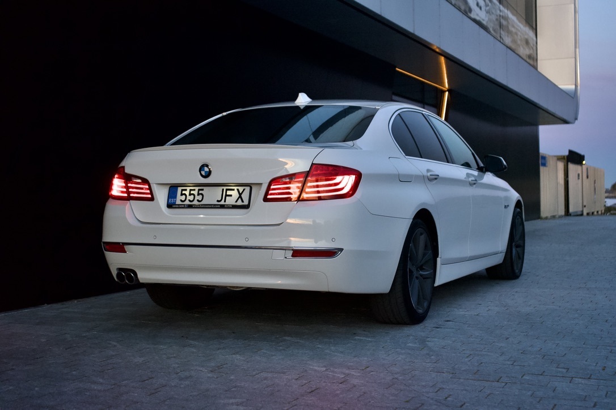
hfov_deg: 39.6
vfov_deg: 27.0
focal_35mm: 50
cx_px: 308
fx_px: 855
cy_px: 205
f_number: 4.5
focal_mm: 50
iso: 3200
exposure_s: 1/160
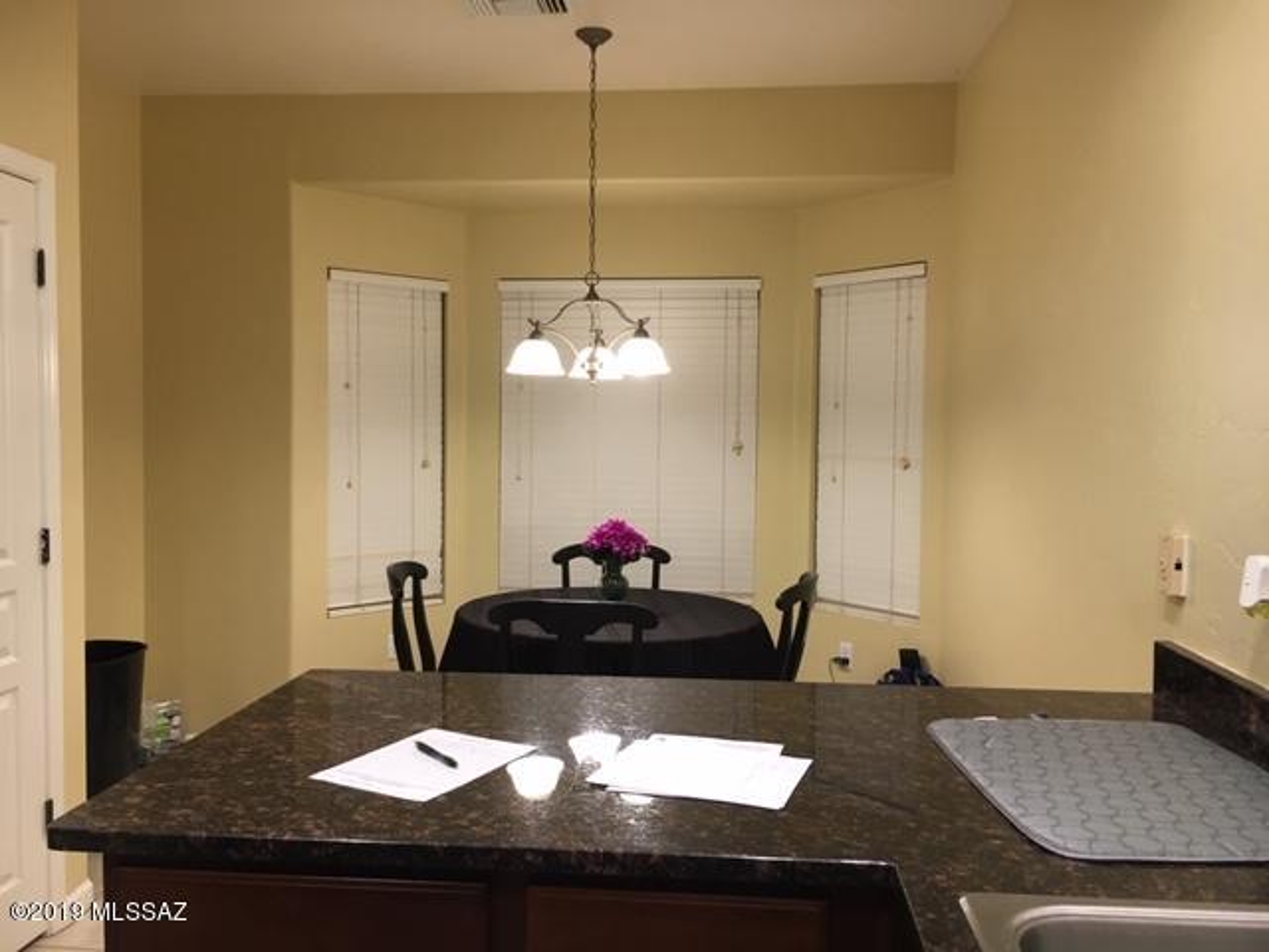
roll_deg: -0.3
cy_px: 476
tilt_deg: -2.0
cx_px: 634
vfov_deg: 48.2
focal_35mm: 29
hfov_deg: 61.7
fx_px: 1063
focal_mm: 4.15
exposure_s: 1/30
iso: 100
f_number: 2.2
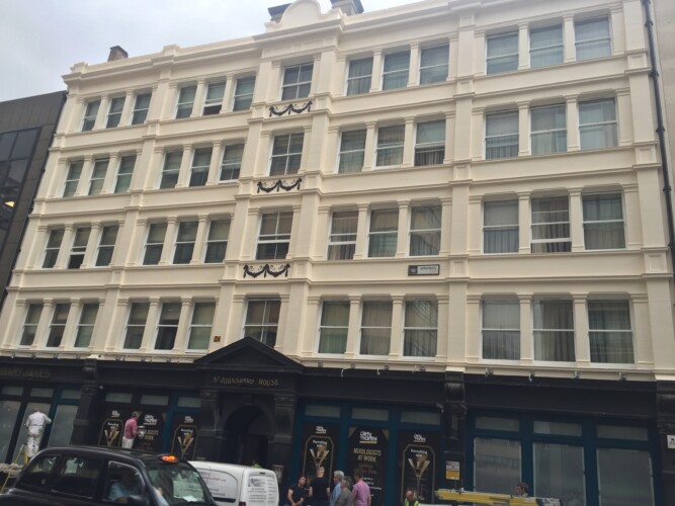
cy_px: 253
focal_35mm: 29
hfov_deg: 61.7
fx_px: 565
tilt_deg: +17.7
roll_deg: -6.8
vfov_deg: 48.2
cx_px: 338
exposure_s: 1/231
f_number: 2.2
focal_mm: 4.15
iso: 32
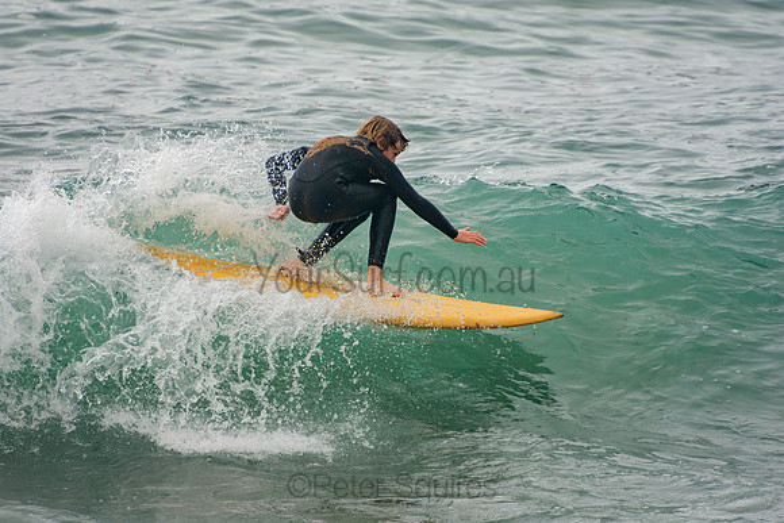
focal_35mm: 600
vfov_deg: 2.3
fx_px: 13069
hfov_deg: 3.4
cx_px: 392
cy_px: 262
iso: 280
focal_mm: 400
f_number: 5.6
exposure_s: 1/1250
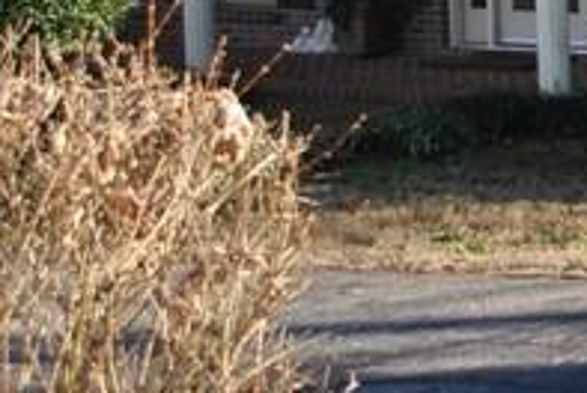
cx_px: 1490
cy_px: -168
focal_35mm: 195
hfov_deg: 9.2
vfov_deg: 7.0
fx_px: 3184
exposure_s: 1/200
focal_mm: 20
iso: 100
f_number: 4.5
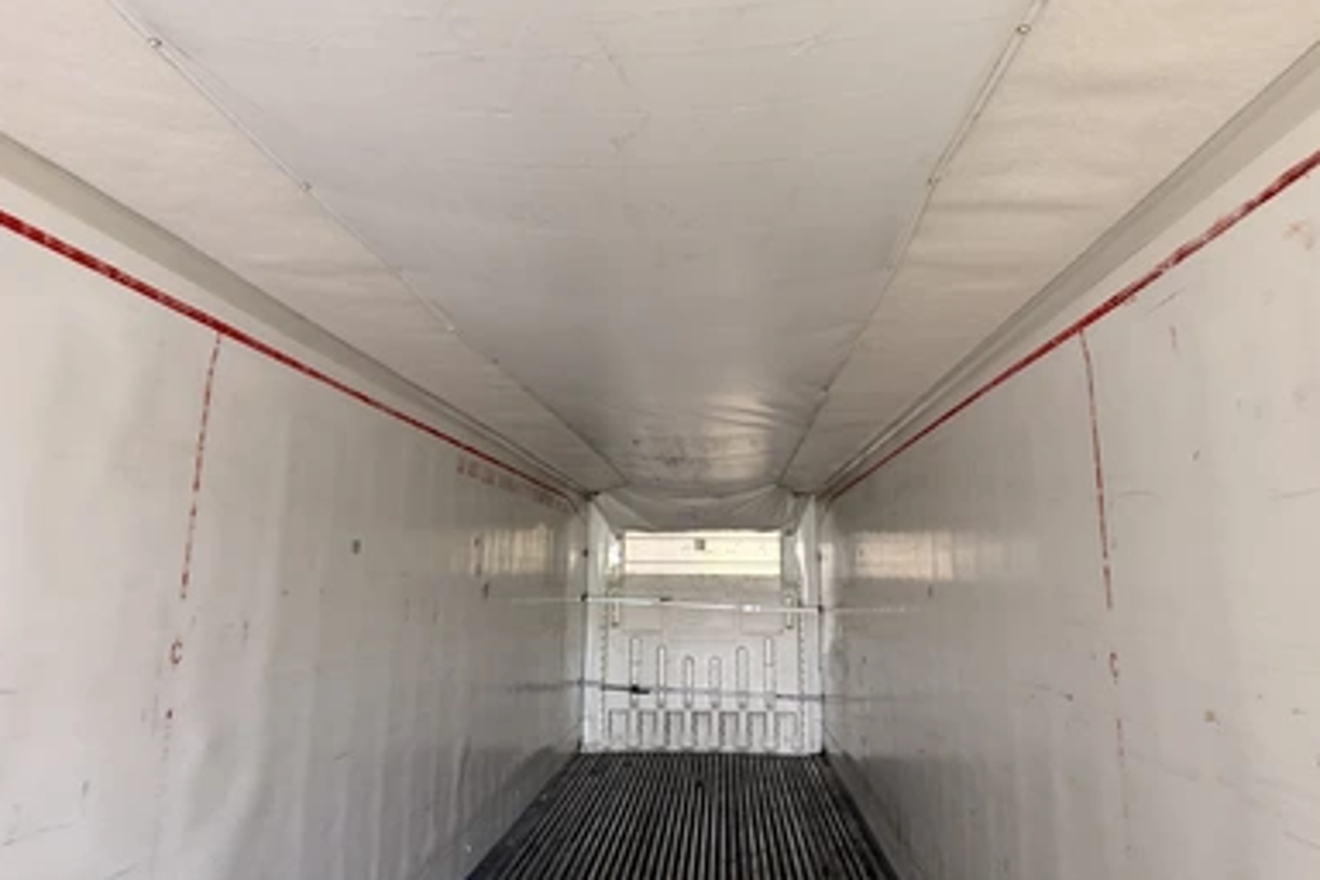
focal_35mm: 26
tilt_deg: +10.9
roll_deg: +0.4
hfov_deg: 69.4
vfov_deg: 49.4
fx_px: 953
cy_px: 371
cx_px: 677
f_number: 1.78
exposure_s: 1/60
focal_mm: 6.76
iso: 400
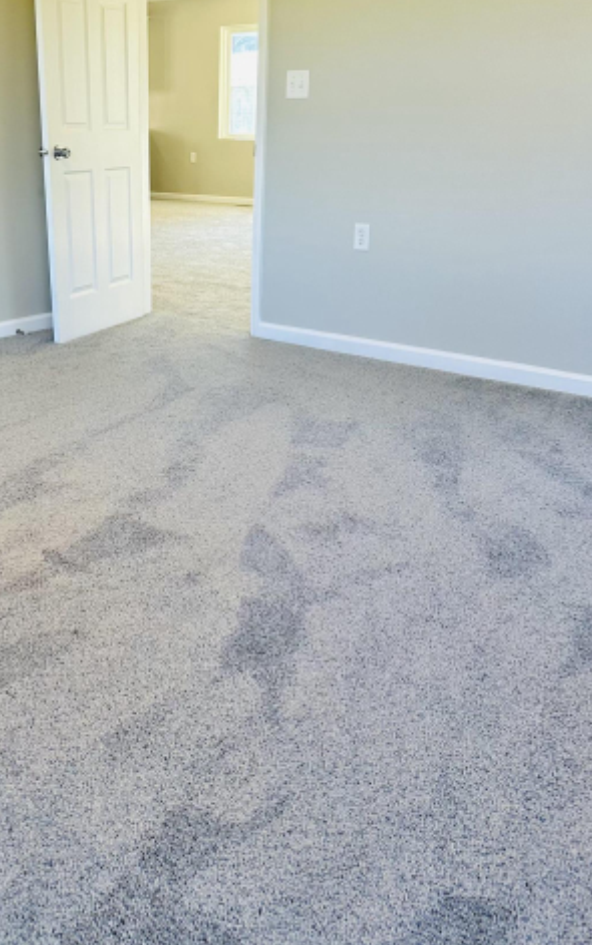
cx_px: 165
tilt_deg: -17.8
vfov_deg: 53.8
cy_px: 412
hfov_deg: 34.8
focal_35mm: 36
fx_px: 928
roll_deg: -0.7
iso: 125
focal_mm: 6.86
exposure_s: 1/120
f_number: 1.78
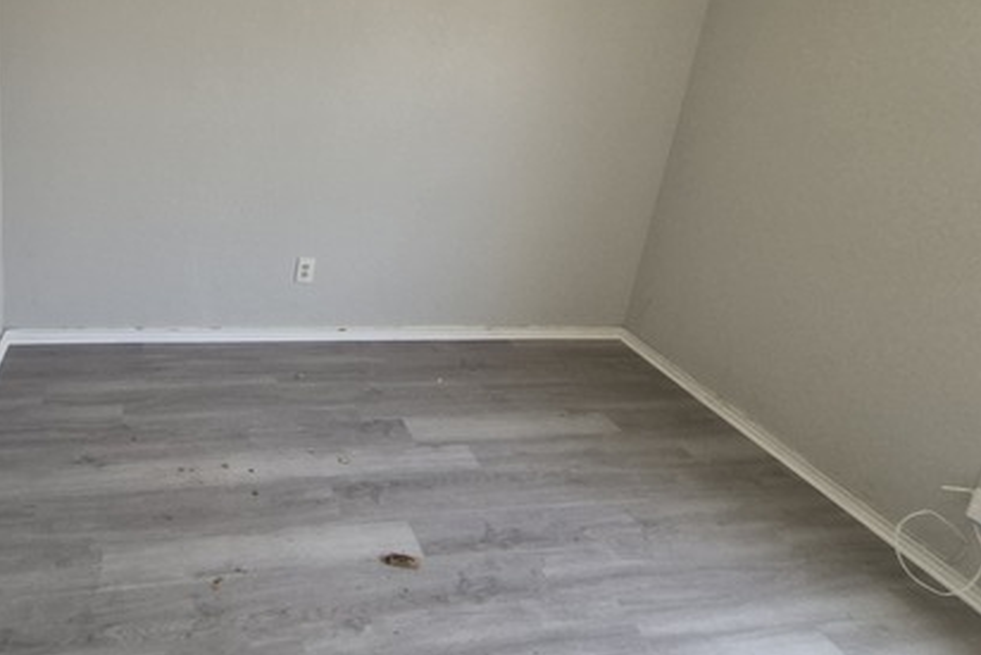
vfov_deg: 56.5
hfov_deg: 77.5
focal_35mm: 21
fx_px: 572
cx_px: 298
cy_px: 162
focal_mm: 1.74
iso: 80
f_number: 2.2
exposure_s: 1/120
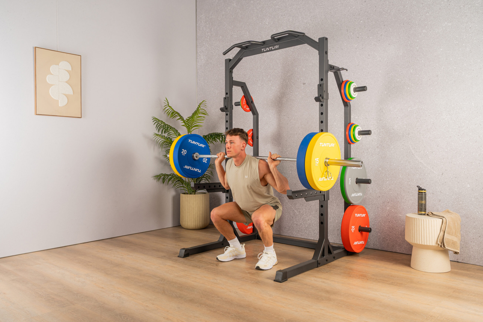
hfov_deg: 61.9
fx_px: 402
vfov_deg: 43.6
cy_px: 161
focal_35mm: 30
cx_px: 242
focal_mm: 30
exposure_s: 1/200
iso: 200
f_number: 8
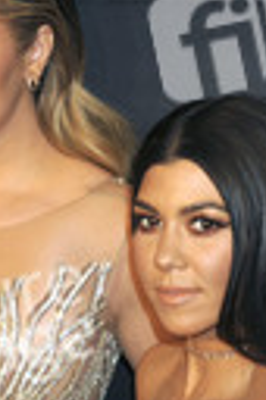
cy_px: 497
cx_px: 27
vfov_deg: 11.7
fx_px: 1911
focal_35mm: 172
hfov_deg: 7.9
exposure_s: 1/250
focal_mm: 55
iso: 800
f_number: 7.1
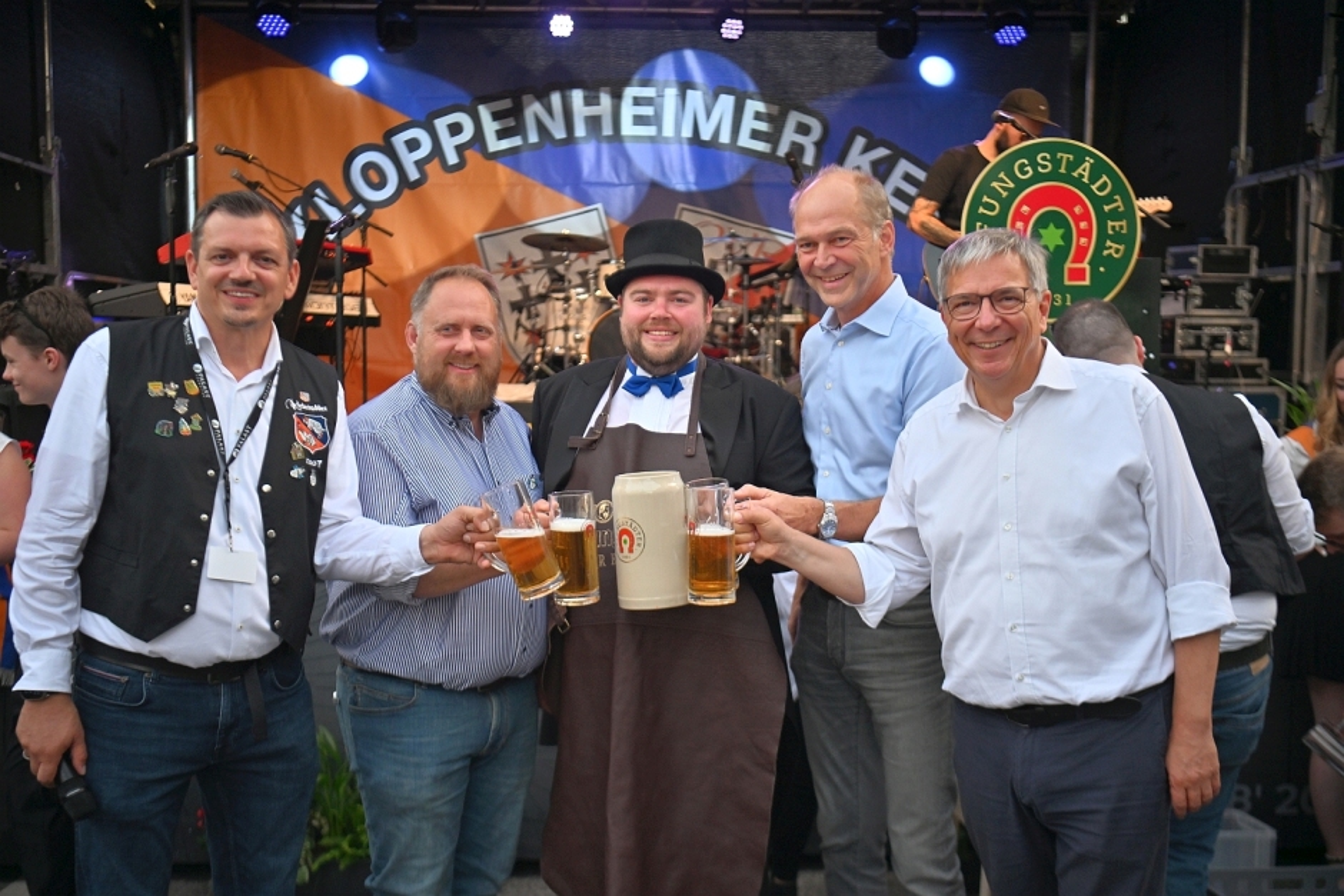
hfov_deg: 48.5
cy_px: 448
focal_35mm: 40
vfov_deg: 33.4
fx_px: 1493
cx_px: 672
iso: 500
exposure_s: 1/640
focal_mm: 40
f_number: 3.2
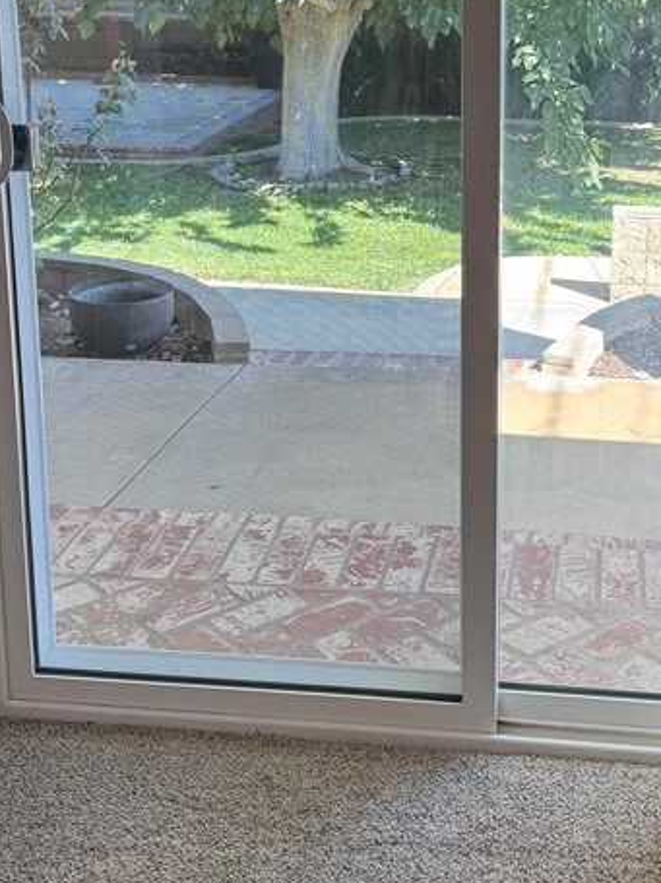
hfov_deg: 26.8
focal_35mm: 54
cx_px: 459
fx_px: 1376
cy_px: 196
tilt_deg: -12.6
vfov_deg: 34.6
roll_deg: -0.3
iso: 50
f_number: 1.78
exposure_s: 1/120
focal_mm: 6.76
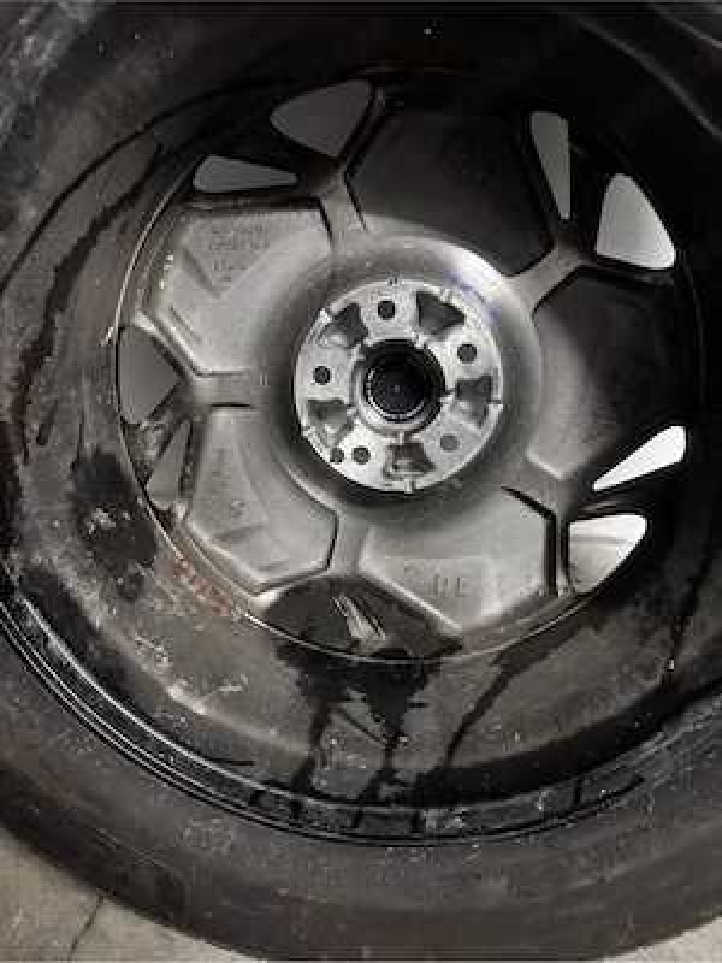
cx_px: 361
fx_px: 667
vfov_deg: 71.6
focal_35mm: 24
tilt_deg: -40.5
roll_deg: +2.4
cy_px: 482
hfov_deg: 56.8
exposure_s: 1/33
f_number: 1.78
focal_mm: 6.76
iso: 1000
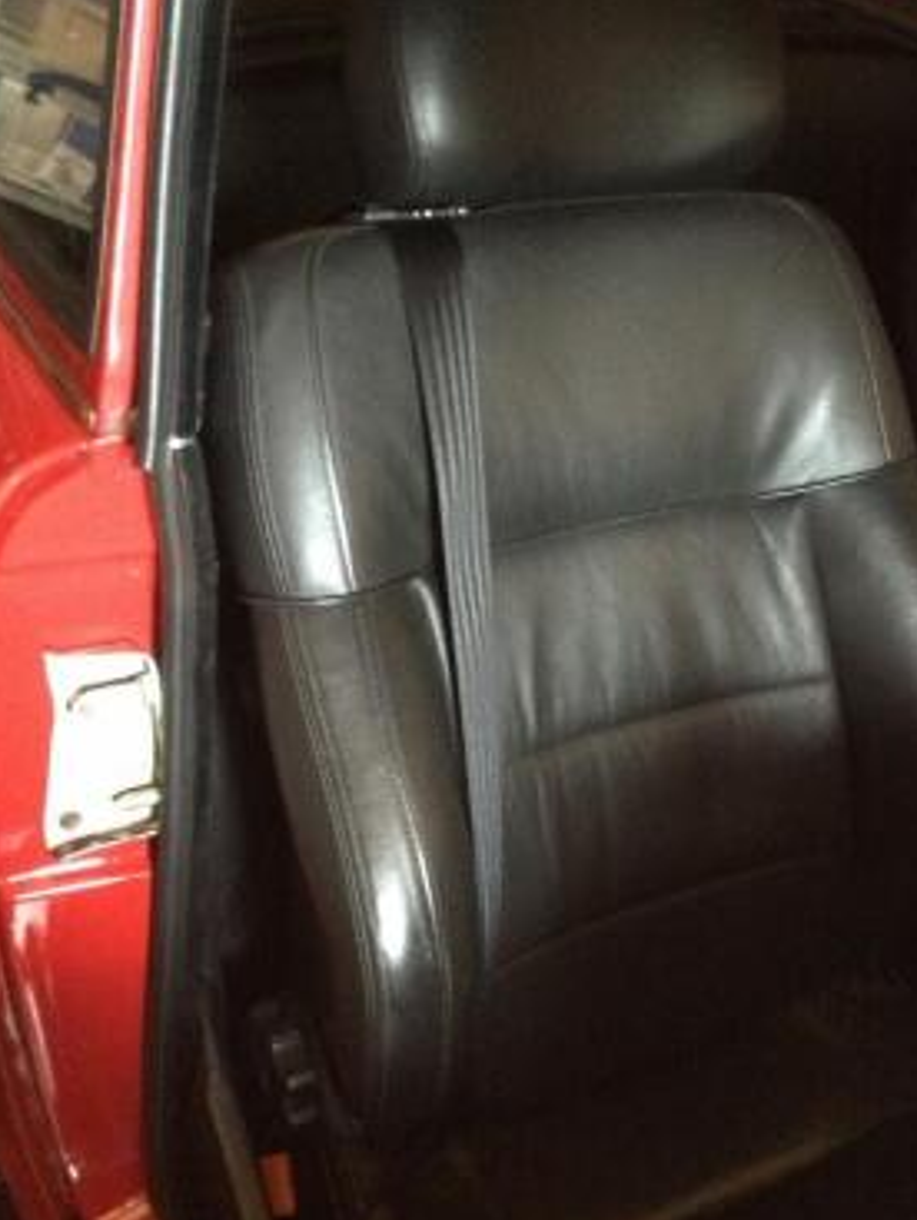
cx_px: 645
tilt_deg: -35.8
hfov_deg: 31.9
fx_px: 1587
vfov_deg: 41.9
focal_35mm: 45
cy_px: 706
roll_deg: -5.6
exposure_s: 1/17
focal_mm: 3.3
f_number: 2.4
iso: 640
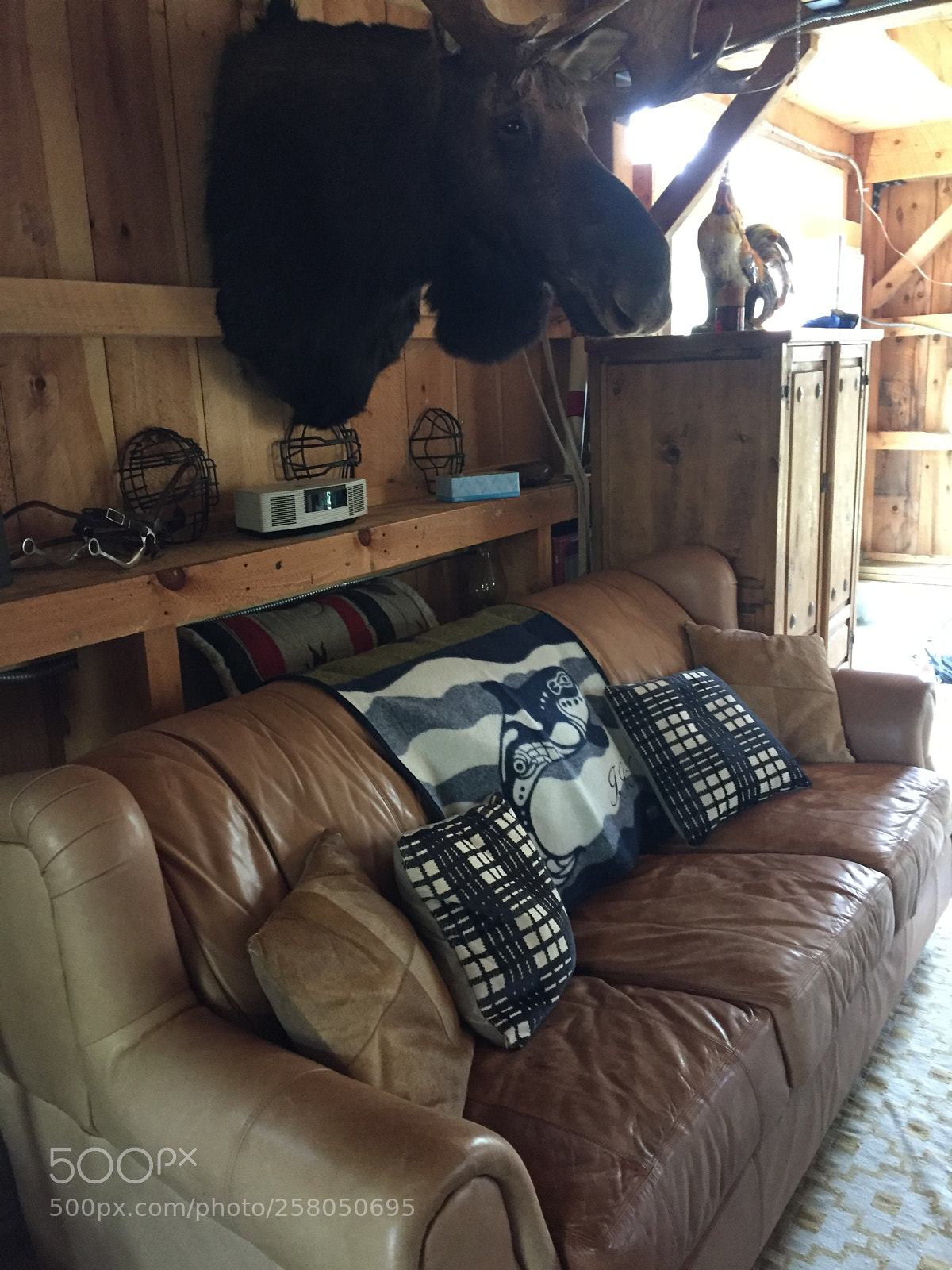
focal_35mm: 29
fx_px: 1063
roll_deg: +2.1
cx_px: 476
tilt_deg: -13.5
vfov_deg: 61.7
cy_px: 635
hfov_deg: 48.2
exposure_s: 1/20
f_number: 2.2
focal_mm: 4.15
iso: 250
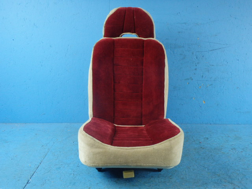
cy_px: 94
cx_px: 126
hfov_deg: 63.4
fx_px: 204
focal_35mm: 28
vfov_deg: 49.7
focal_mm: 5
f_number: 3.9
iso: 250
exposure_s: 1/30
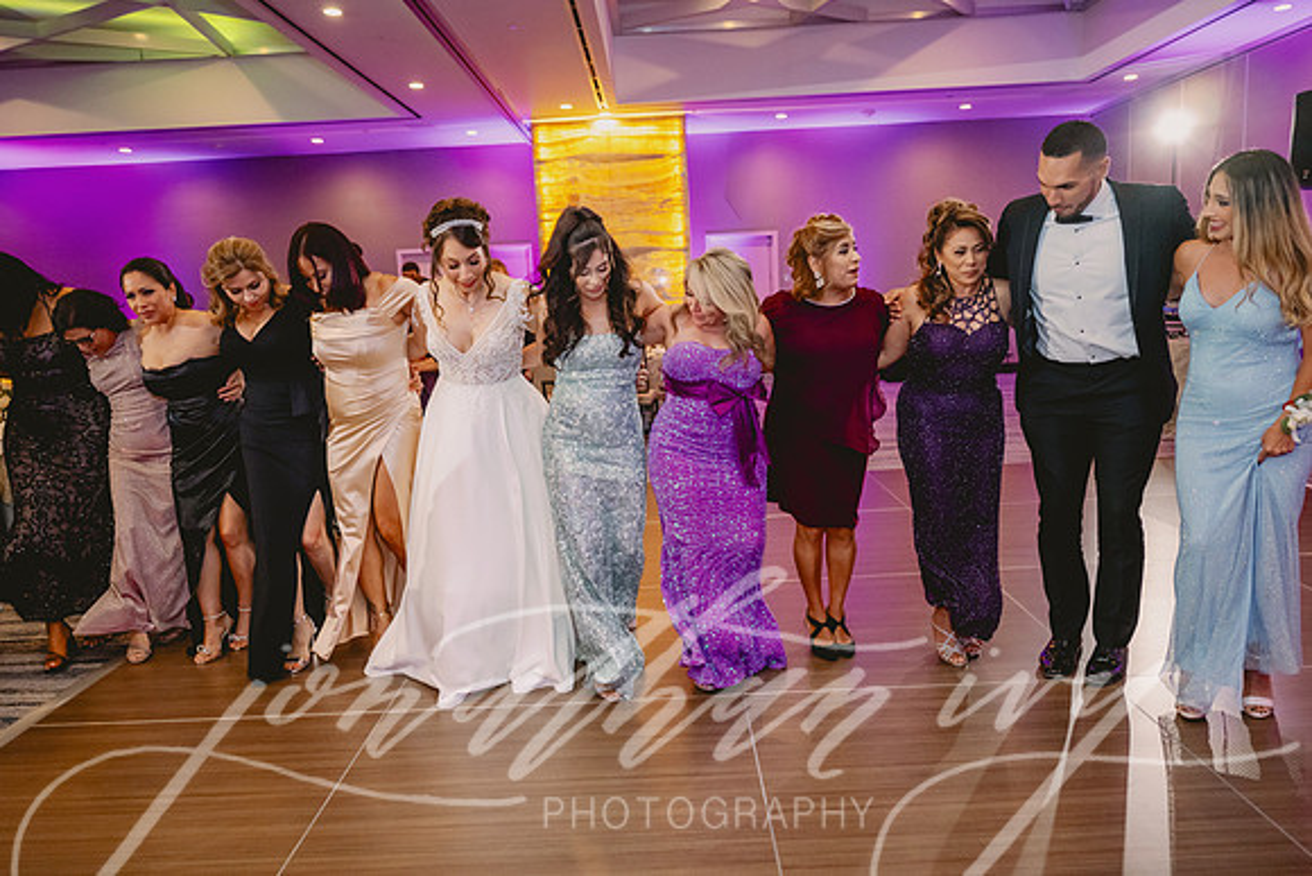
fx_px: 913
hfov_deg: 71.4
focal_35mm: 25
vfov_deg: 51.2
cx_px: 656
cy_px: 438
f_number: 2.8
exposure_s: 1/125
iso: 2500
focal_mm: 24
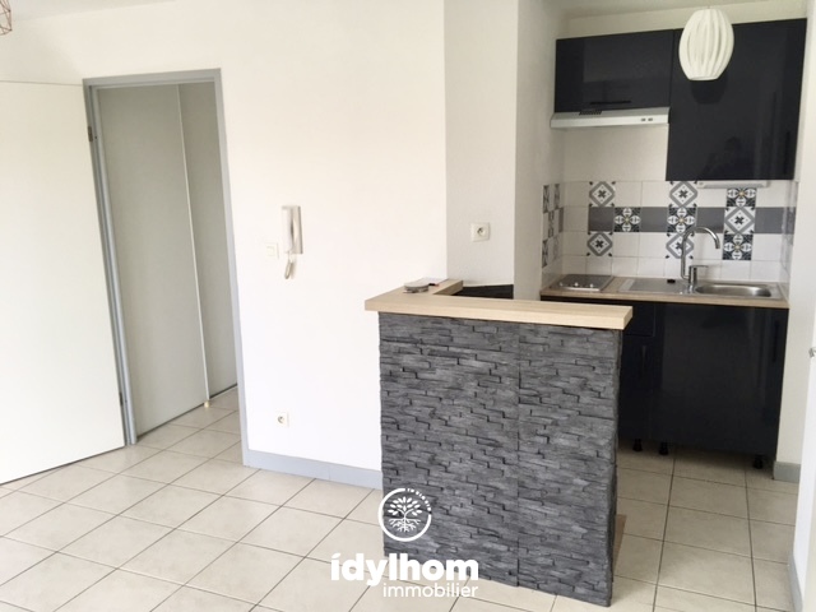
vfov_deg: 48.2
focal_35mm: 29
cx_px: 408
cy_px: 306
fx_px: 684
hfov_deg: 61.7
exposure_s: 1/50
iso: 32
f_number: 2.2
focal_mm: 4.15
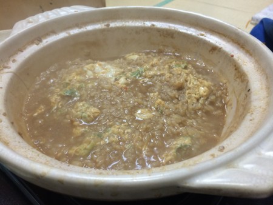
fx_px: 237
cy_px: 102
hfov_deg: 59.9
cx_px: 136
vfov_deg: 46.8
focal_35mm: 30
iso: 160
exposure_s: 1/33
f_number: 2.2
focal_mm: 4.12
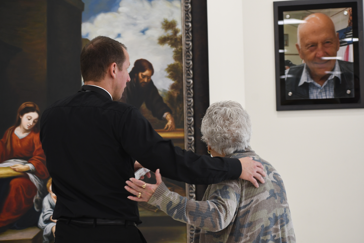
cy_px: 122
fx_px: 1062
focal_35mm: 105
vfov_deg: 13.0
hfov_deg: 19.5
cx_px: 182
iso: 1000
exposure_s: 1/100
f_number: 5
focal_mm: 70
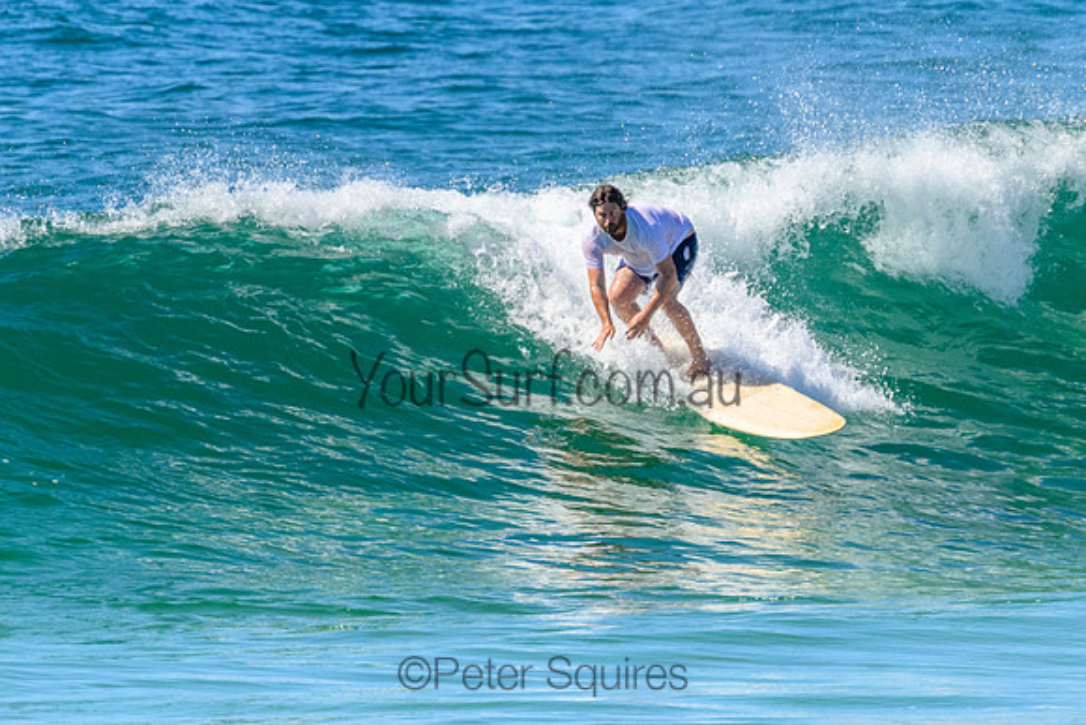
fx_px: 33207
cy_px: 293
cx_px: 622
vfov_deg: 1.3
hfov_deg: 1.9
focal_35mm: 1101
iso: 1800
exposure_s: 1/2000
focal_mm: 800
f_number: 11
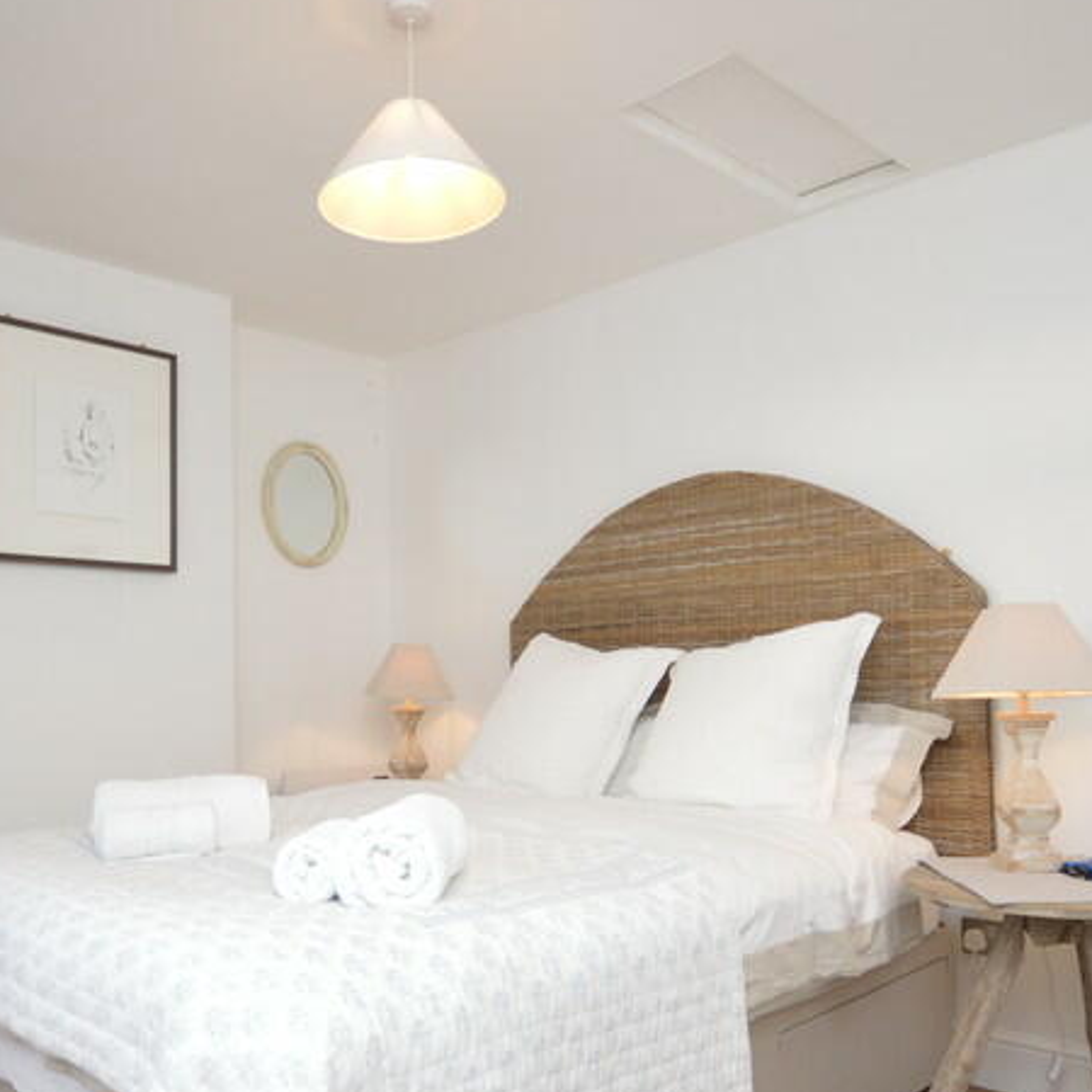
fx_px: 1035
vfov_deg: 55.2
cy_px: 654
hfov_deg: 55.5
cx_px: 483
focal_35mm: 29
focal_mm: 10
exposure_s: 1/60
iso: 450
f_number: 4
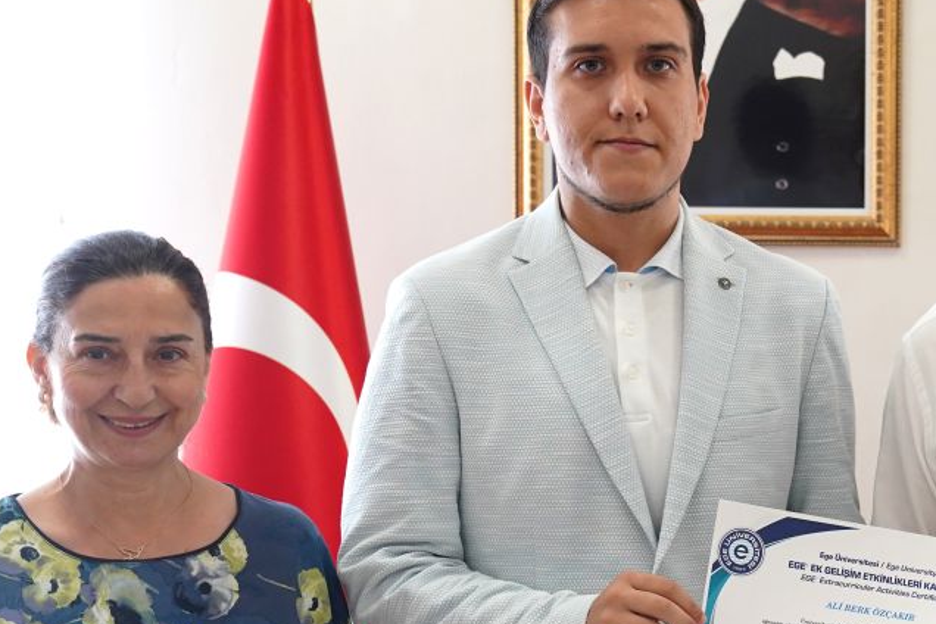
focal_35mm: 92
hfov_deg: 21.5
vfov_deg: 14.8
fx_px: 2392
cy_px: 486
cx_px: 910
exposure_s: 1/200
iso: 1600
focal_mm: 39
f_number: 3.5
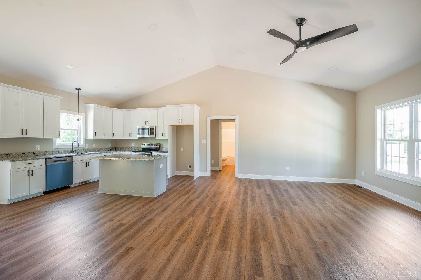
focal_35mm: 14
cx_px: 210
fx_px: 164
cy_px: 140
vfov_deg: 81.1
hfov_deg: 104.3
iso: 200
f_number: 8
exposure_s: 1/5
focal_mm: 14
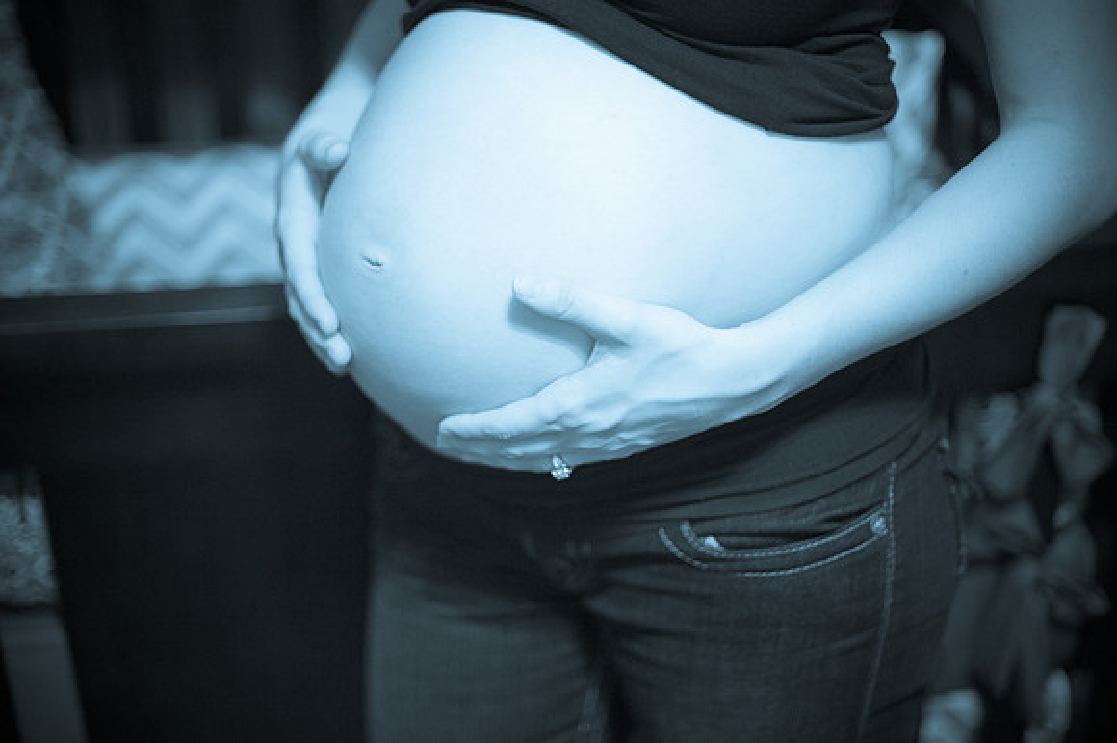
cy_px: 372
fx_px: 1550
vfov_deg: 27.0
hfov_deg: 39.6
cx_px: 558
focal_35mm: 50
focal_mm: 50
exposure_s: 1/100
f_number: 1.4
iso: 3200
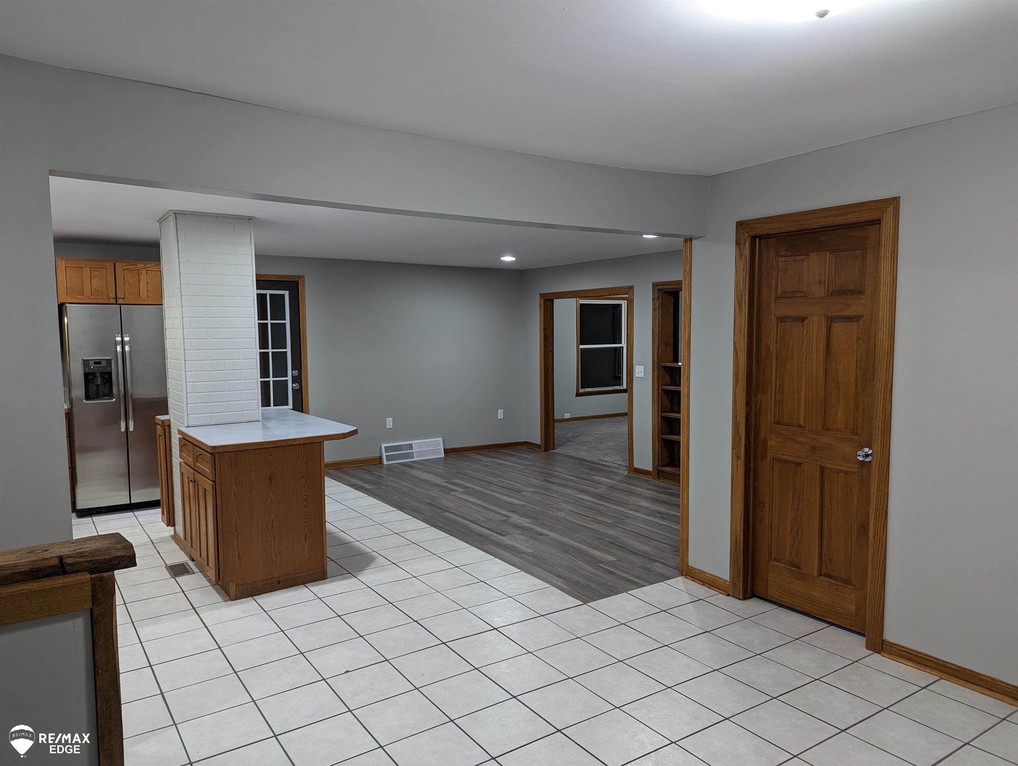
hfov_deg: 71.5
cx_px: 509
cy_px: 383
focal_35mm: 24
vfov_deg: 56.9
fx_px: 707
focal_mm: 6.81
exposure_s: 1/24
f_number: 1.85
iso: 147
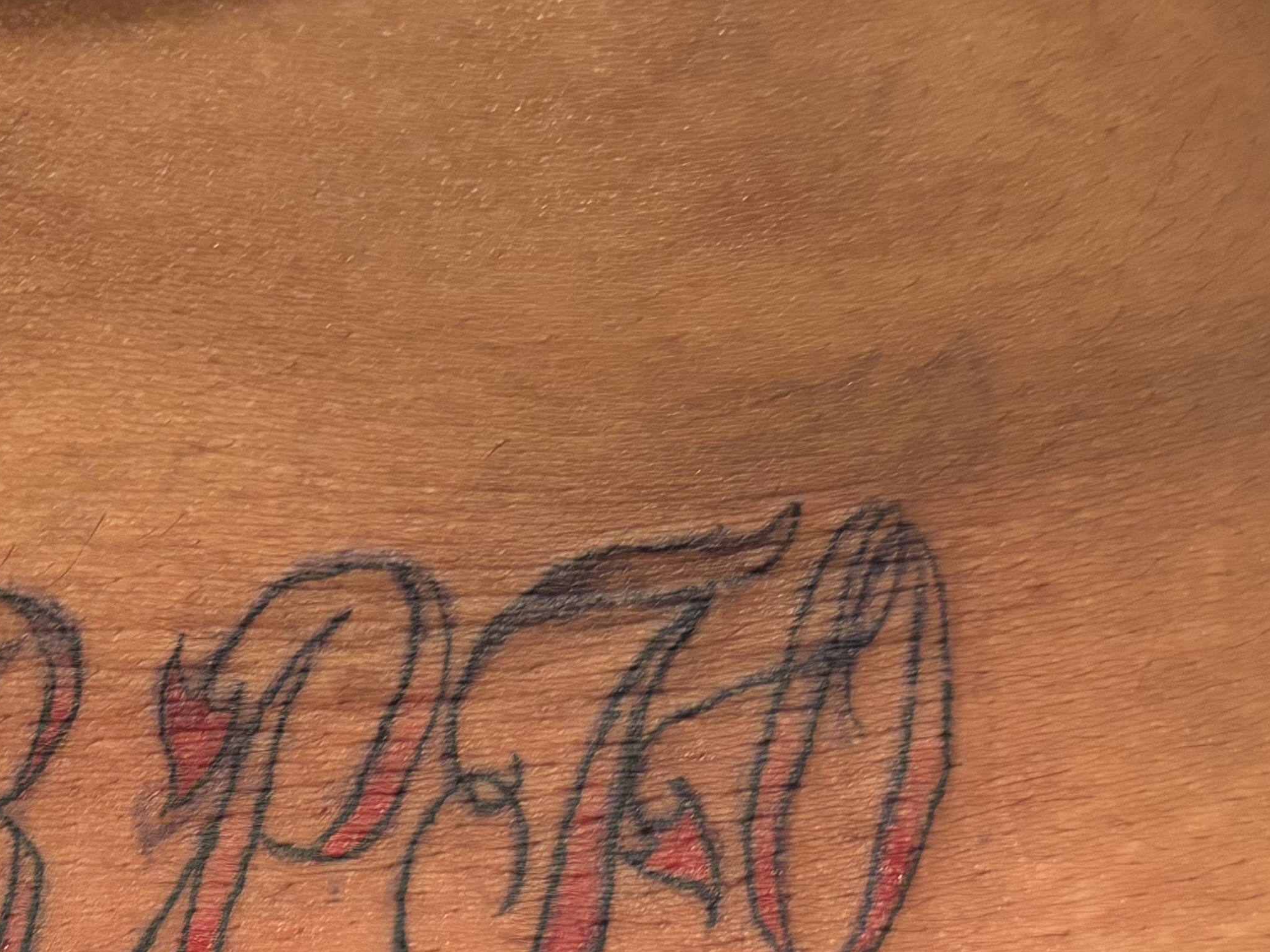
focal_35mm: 72
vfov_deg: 20.2
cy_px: 745
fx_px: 2641
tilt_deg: -25.9
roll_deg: +1.6
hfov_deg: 25.7
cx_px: 7
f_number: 1.6
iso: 320
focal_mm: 5.96
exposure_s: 1/40
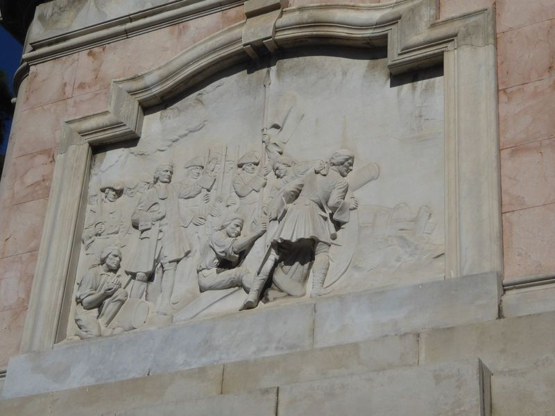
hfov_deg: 23.0
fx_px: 1363
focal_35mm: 85
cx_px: 278
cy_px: 208
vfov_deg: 17.4
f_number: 4.7
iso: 80
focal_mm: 14.1
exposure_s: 1/2000
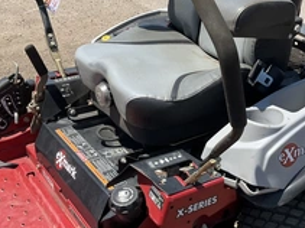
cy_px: 100
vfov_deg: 26.5
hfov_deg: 34.6
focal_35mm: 55
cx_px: 204
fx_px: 484
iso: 25
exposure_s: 1/1412
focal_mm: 3
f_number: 1.8
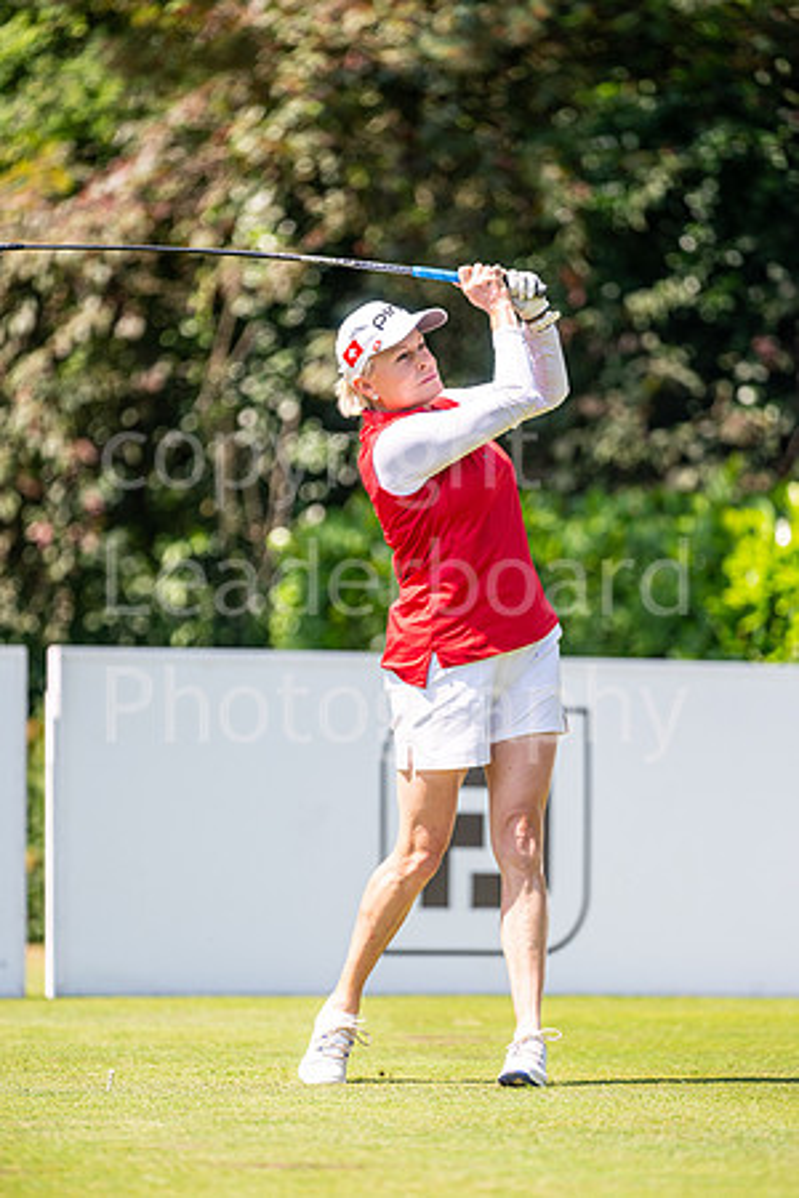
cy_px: 599
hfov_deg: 4.6
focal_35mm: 300
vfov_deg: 6.9
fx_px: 9987
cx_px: 400
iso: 200
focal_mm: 300
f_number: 4.5
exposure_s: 1/1600
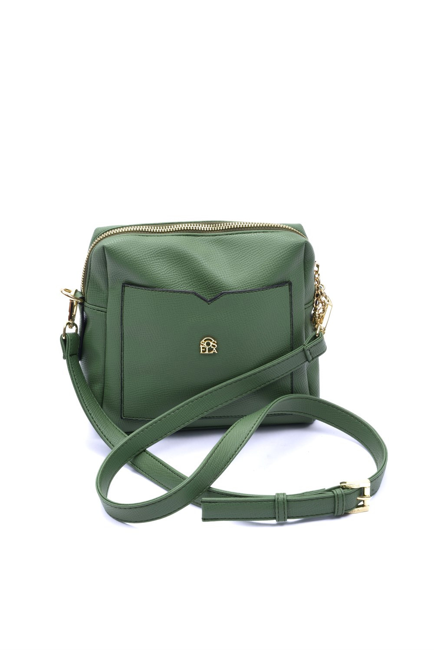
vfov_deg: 26.0
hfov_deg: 17.5
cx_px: 217
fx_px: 1409
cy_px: 325
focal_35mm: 78
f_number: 18
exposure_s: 1/160
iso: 100
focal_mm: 78
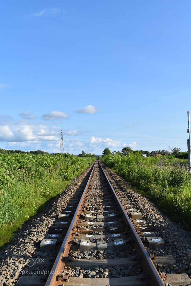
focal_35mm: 34
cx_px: 96
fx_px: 274
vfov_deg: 55.1
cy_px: 143
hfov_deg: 38.4
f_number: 9
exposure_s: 1/320
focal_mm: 23
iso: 200
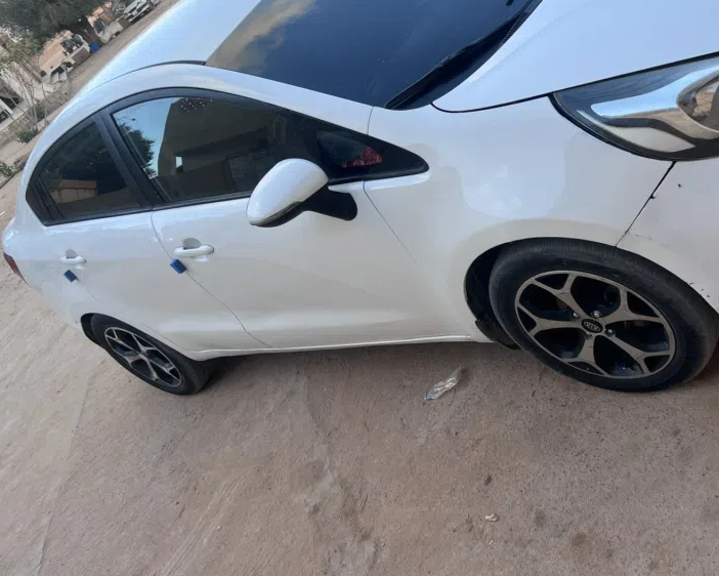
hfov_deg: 48.6
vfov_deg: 40.0
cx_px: 448
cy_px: 239
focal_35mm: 37
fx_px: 788
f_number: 1.5
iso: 40
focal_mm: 5.7
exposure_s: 1/221
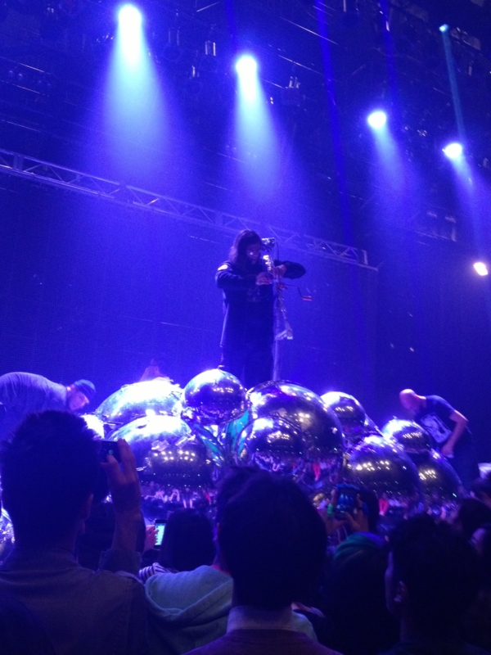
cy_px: 328
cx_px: 246
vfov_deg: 52.6
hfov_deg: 40.7
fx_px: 662
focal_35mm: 35
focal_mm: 4.28
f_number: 2.4
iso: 400
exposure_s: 1/20
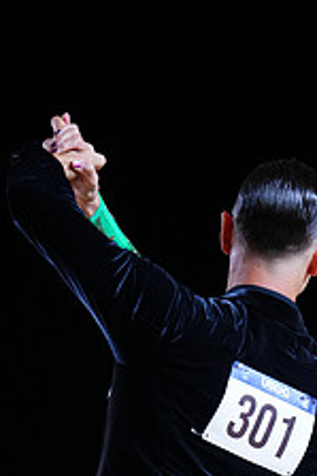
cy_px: 601
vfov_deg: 4.0
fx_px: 6865
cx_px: 358
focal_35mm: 519
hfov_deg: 2.6
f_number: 2.8
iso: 640
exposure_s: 1/500
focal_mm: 200
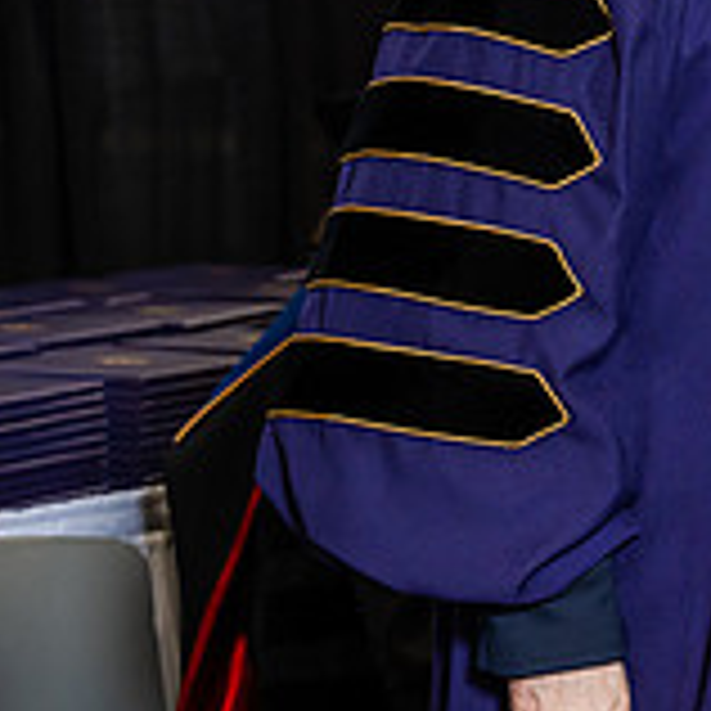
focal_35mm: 219
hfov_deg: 7.9
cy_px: 119
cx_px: 976
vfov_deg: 8.0
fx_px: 5089
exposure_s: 1/200
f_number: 4.5
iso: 1250
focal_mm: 70
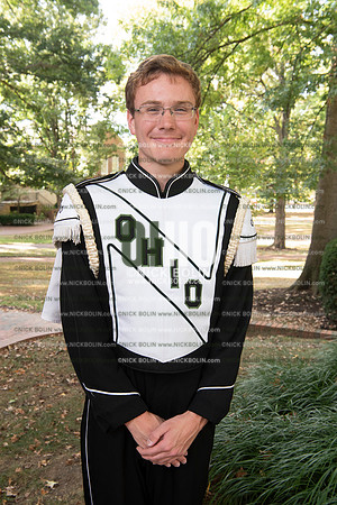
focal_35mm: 40
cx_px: 168
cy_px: 252
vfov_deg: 48.5
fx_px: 562
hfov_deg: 33.4
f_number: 8
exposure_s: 1/100
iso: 800
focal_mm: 40
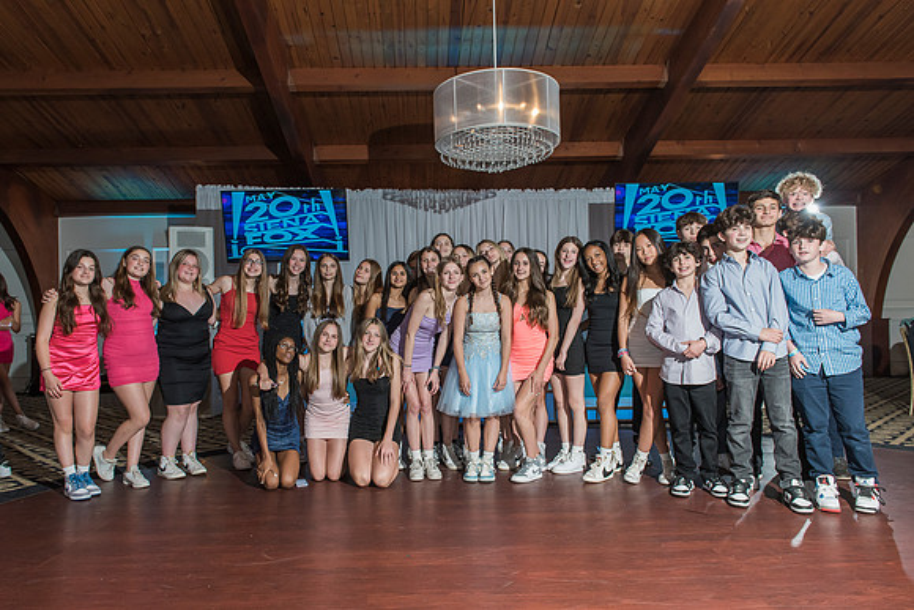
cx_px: 436
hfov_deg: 71.3
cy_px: 319
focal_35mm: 25
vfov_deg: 51.1
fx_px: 637
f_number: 6.3
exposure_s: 1/125
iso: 1600
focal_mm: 24
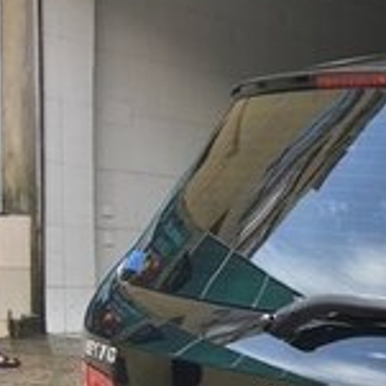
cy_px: 474
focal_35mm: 112
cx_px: 767
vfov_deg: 15.0
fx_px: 1413
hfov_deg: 13.4
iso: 25
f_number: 2.2
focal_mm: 4.15
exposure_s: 1/117
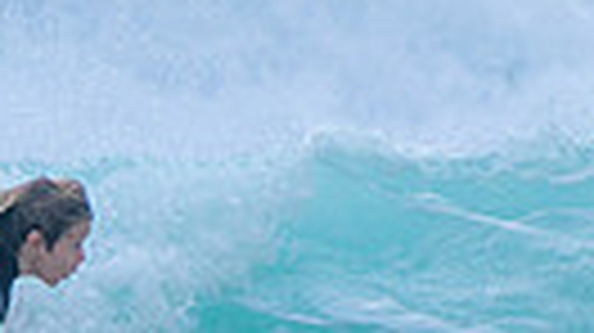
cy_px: 381
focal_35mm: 2537
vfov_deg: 0.5
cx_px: -49
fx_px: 39927
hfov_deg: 0.9
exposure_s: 1/2000
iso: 220
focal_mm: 400
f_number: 5.6
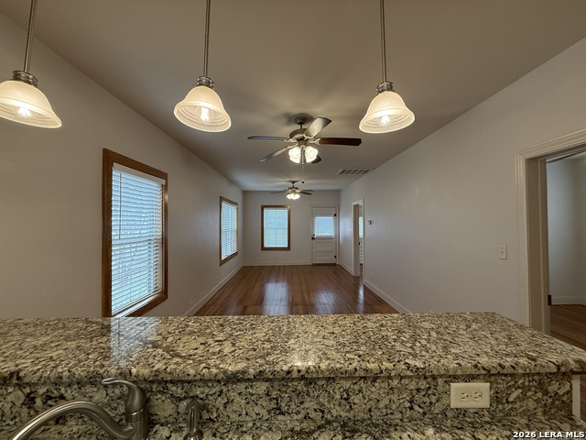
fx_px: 237
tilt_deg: +1.4
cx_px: 293
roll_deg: +0.0
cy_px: 220
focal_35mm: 14
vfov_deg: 85.7
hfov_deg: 102.1
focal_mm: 2.22
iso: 160
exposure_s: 1/120
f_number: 2.2
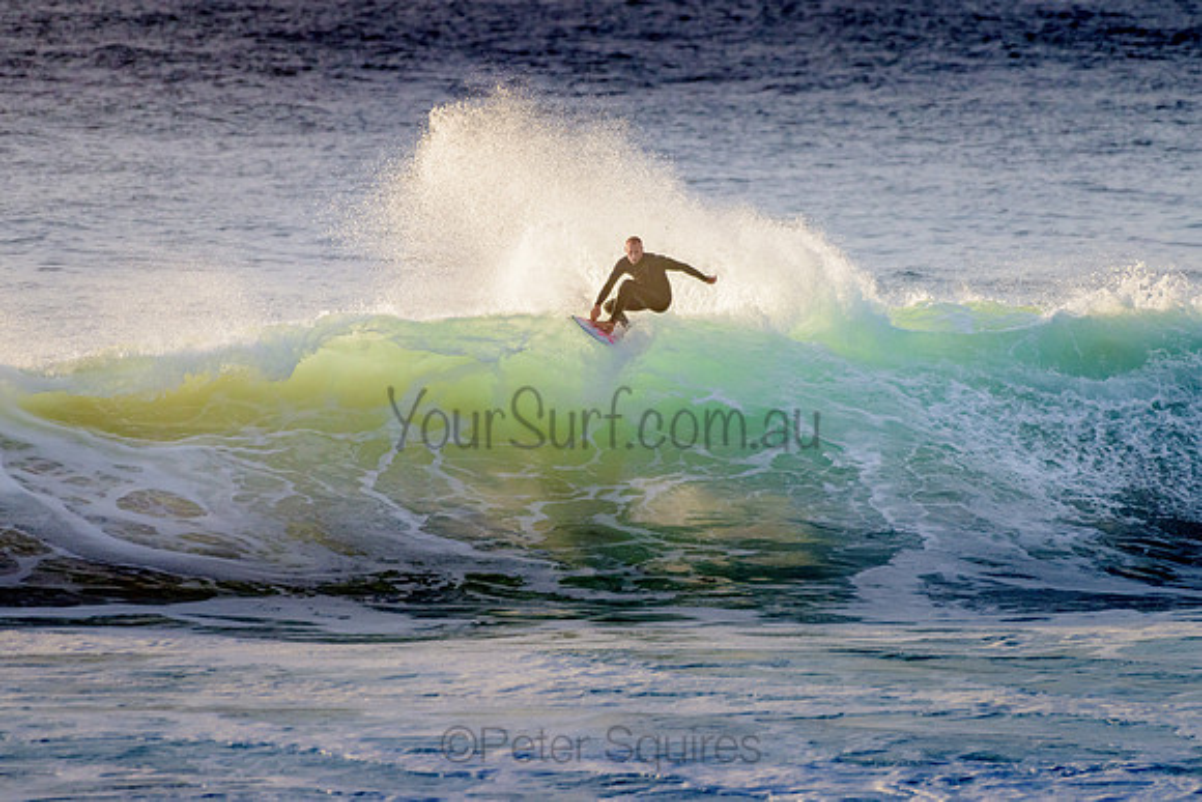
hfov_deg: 3.4
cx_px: 603
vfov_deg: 2.2
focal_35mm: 613
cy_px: 311
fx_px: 20466
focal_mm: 500
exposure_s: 1/2000
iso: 360
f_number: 5.6
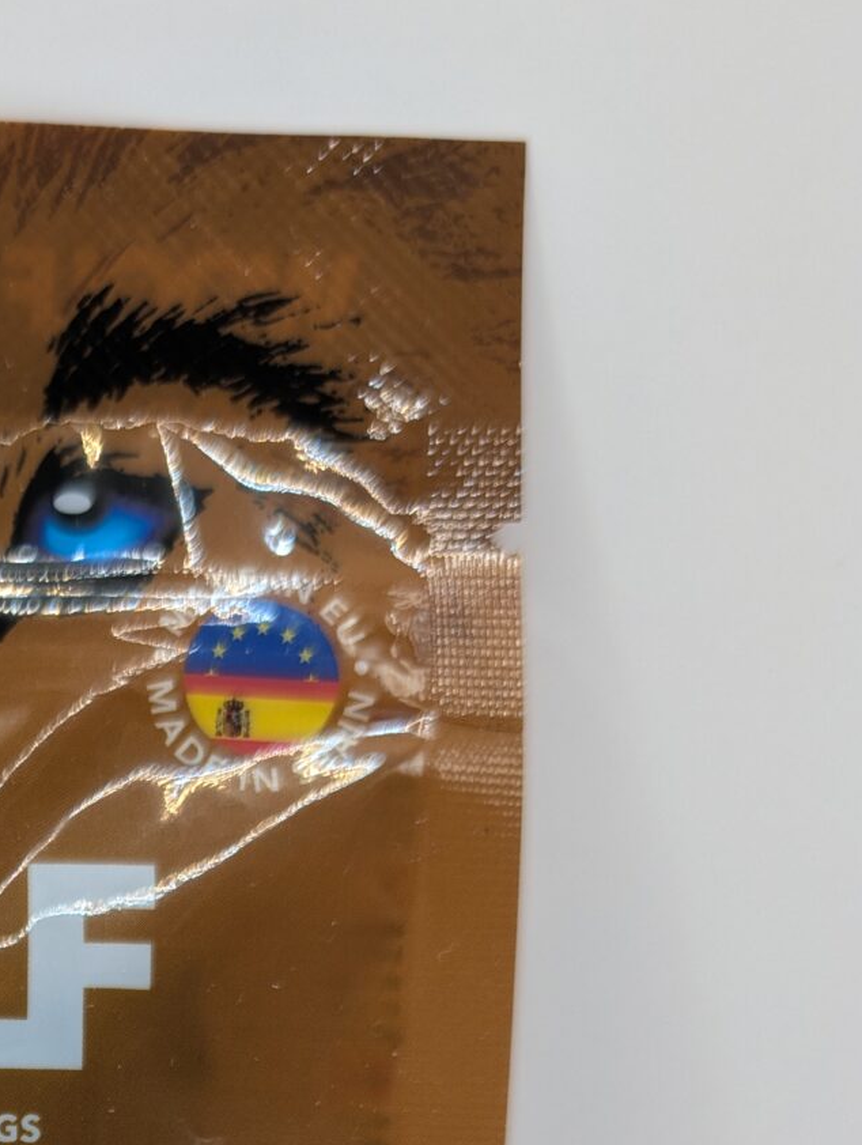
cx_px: -283
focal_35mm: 73
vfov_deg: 23.5
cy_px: 1494
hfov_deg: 18.7
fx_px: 2418
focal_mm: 6.9
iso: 20
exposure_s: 1/56.5
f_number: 1.68
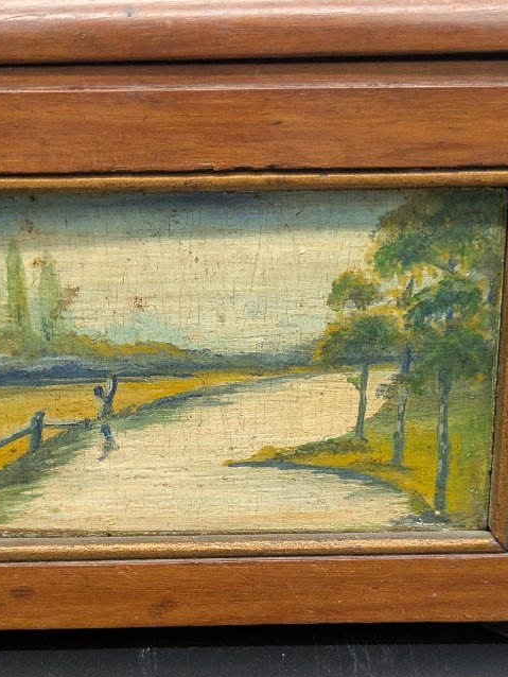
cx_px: 231
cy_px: 416
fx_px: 919
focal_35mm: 47
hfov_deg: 30.9
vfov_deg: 40.2
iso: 203
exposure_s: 1/100
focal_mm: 5.43
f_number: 1.89
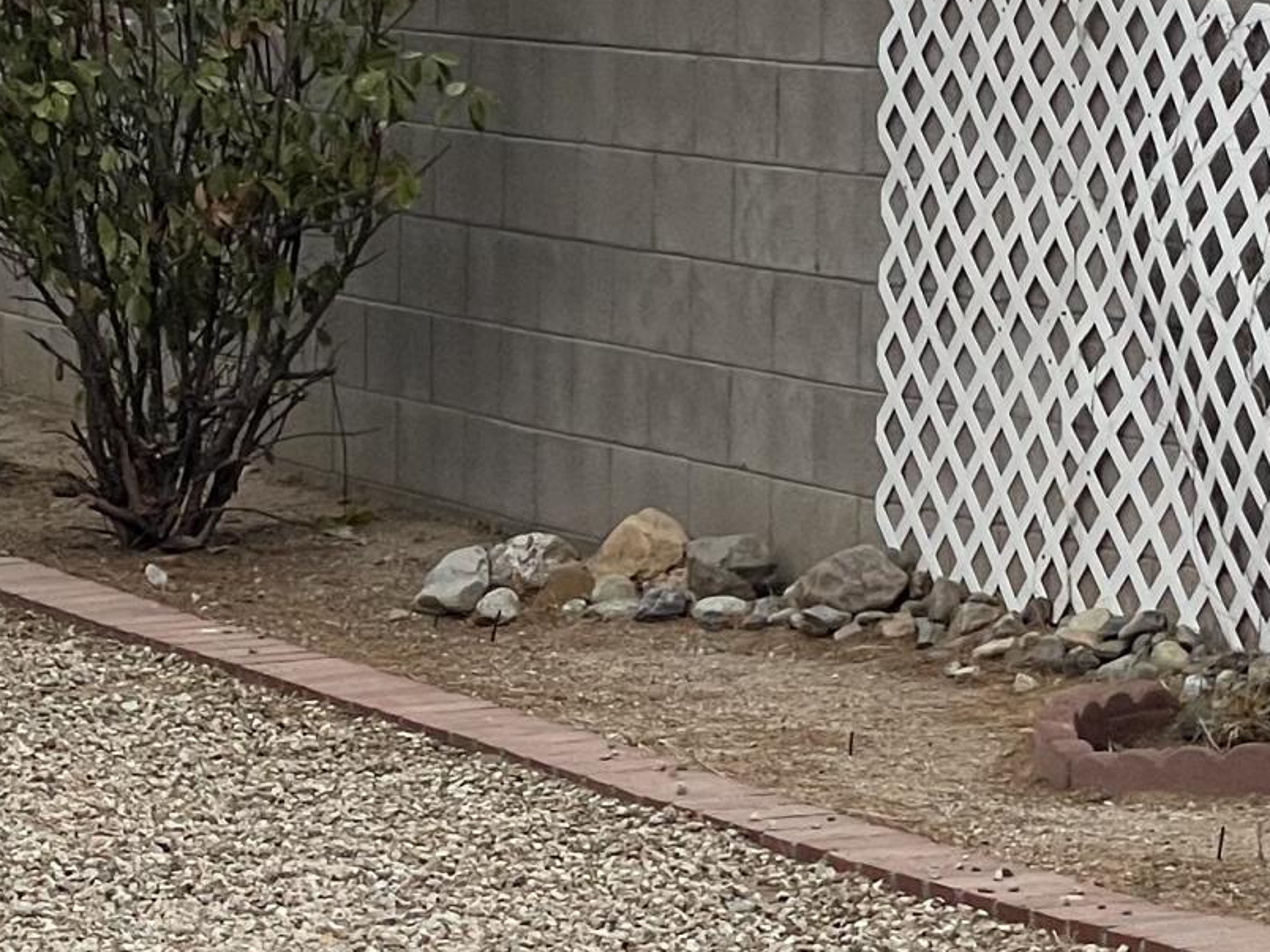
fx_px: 7118
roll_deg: +0.2
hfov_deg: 10.1
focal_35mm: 194
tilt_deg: +0.9
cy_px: -117
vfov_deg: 7.6
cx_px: 36
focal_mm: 6
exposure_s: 1/1115
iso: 25
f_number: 2
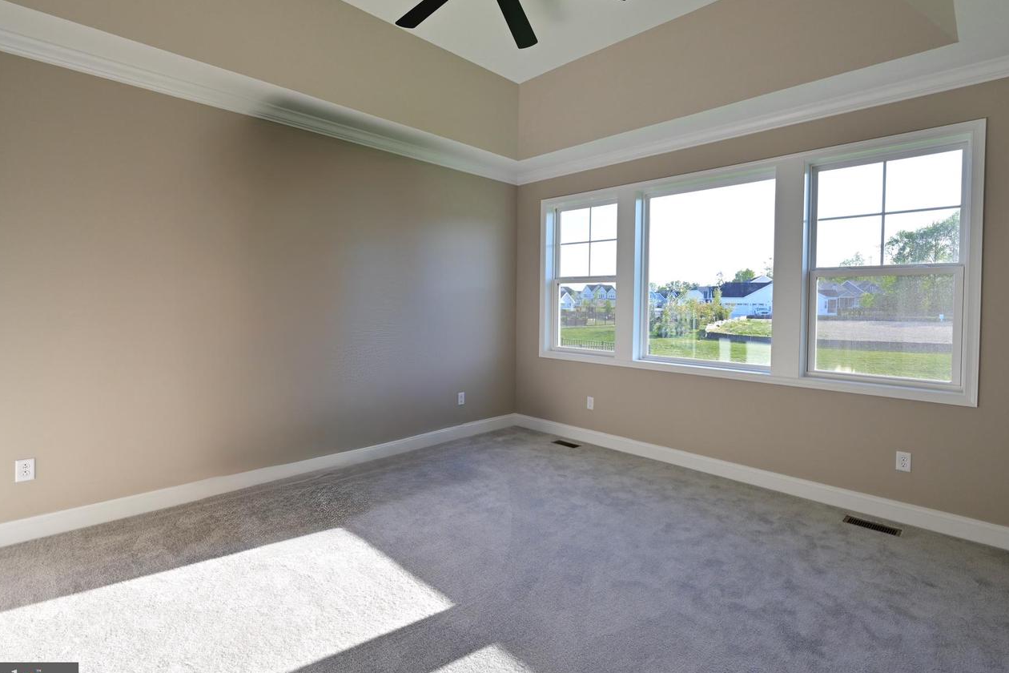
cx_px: 530
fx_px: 448
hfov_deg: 96.7
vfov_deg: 73.7
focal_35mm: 16
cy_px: 319
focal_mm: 14
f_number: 10
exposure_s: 1/50
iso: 200
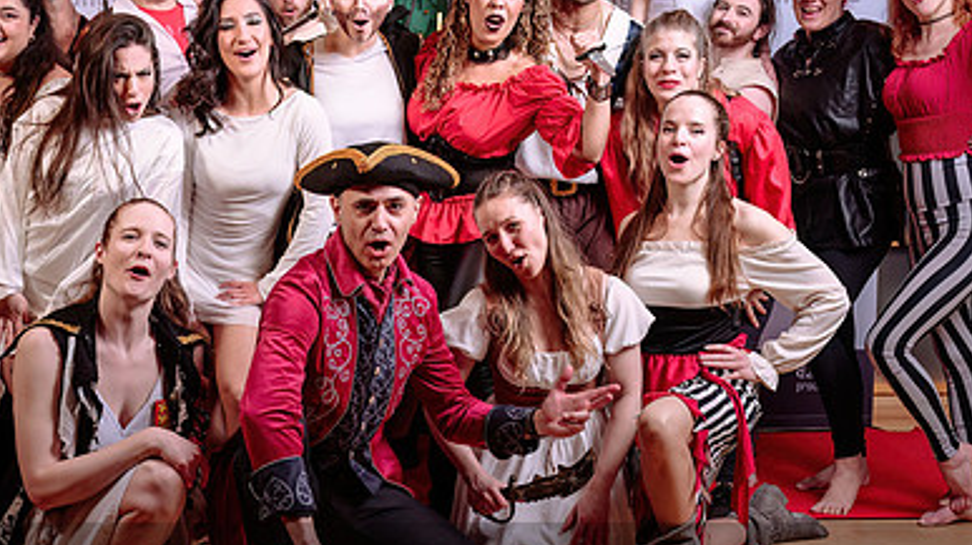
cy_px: 295
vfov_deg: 20.0
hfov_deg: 34.8
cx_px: 403
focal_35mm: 60
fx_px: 1545
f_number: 5.6
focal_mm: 32.5
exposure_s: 1/125
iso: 100
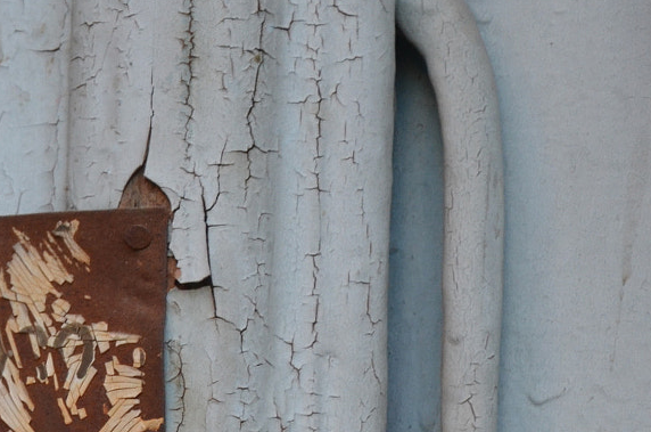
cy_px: 406
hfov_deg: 4.7
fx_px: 7948
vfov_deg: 3.1
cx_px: -242
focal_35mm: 440
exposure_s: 1/160
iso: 800
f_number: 5.6
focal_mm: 105
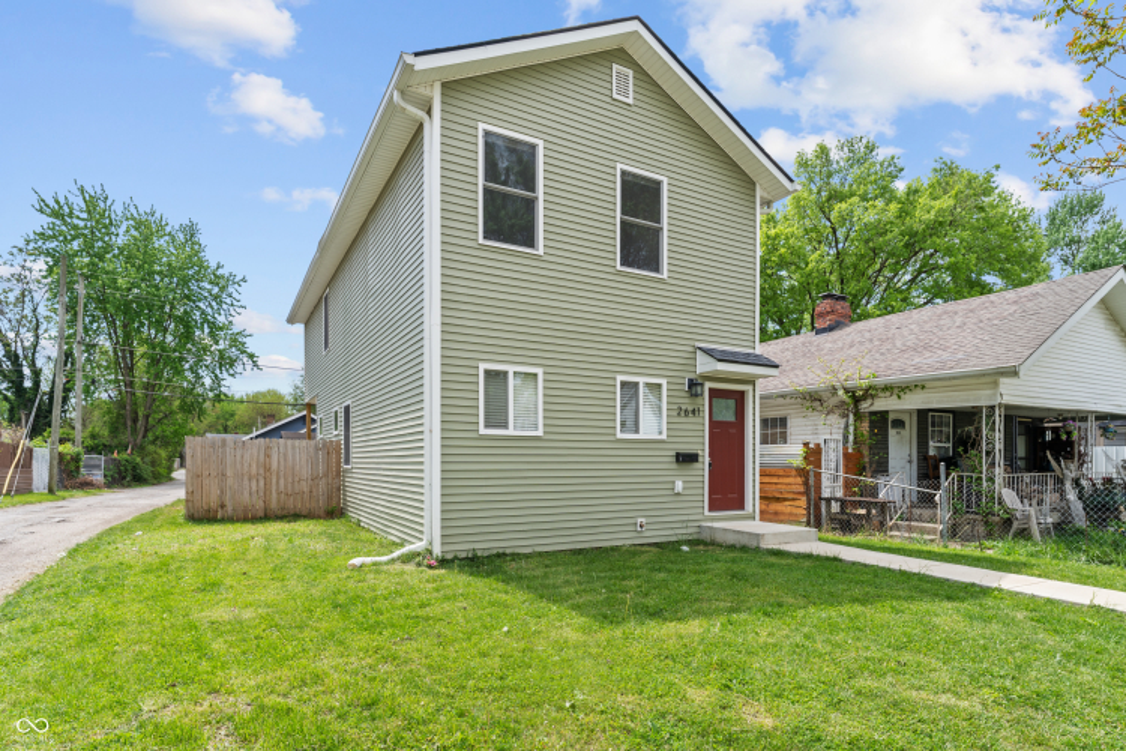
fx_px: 566
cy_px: 376
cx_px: 563
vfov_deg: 67.1
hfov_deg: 89.7
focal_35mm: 18
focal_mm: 18.1
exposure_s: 1/200
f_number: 7.1
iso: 100
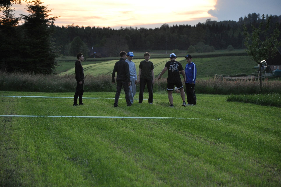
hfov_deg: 13.1
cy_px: 94
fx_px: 1228
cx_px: 140
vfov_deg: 8.7
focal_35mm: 158
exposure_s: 1/125
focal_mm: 105
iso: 800
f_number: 5.6
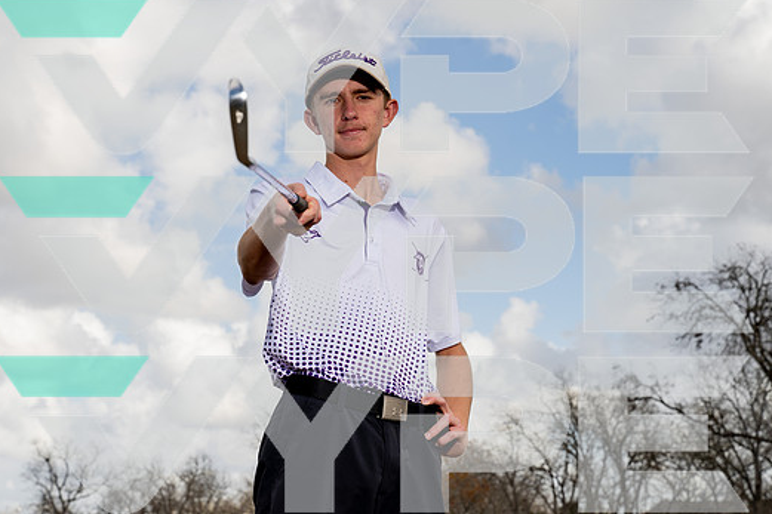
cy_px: 256
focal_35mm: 78
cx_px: 376
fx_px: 1672
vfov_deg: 17.5
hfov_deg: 26.0
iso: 100
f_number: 8
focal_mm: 70
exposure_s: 1/250
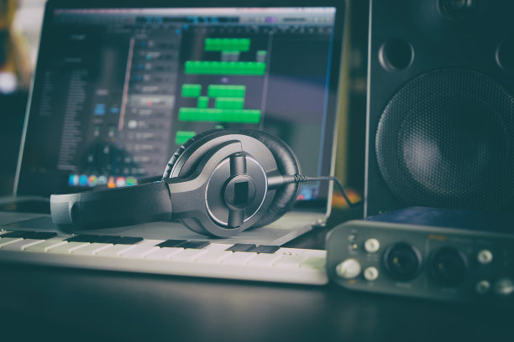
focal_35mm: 62
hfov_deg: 32.4
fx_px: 885
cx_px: 257
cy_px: 171
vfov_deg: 21.9
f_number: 4.5
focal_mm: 62
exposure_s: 1/50
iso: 500
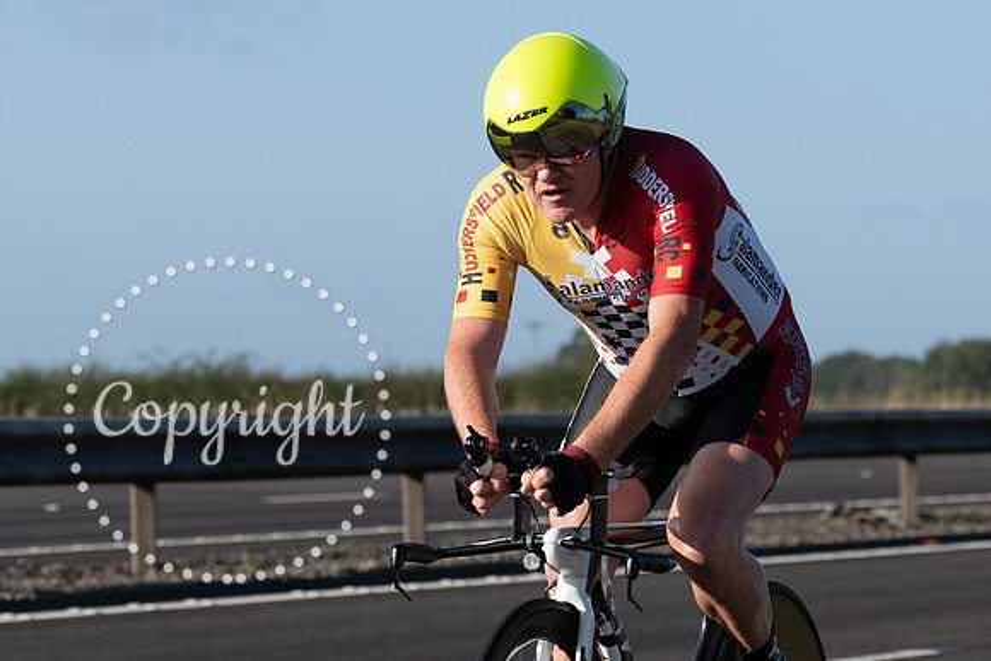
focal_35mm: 205
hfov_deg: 10.0
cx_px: 646
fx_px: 5650
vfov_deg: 6.7
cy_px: 116
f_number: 4.5
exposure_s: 1/800
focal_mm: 80
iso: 100
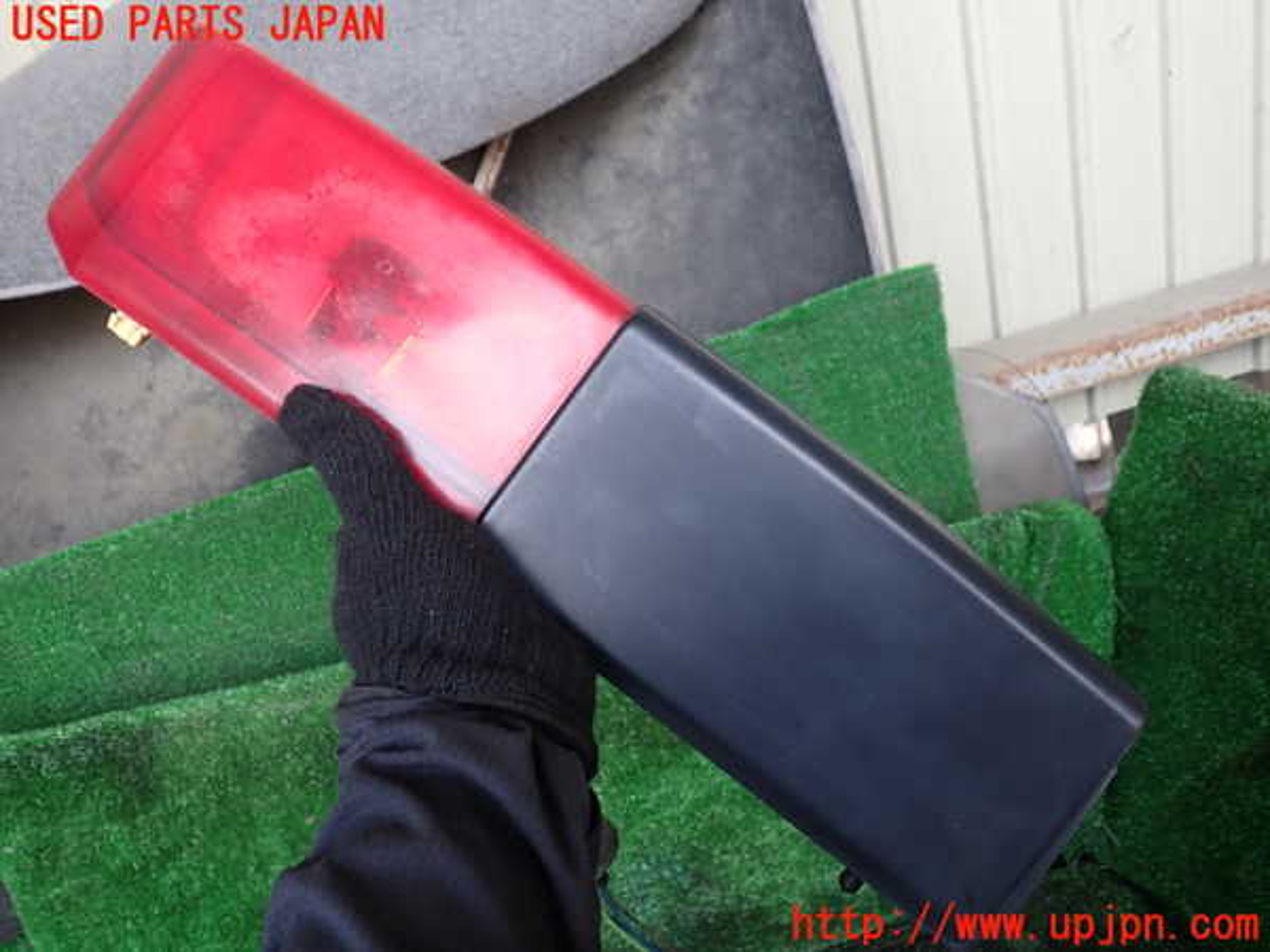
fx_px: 1101
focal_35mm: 30
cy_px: 476
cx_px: 635
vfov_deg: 46.8
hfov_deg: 60.0
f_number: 2.3
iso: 100
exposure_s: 1/80
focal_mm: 5.4
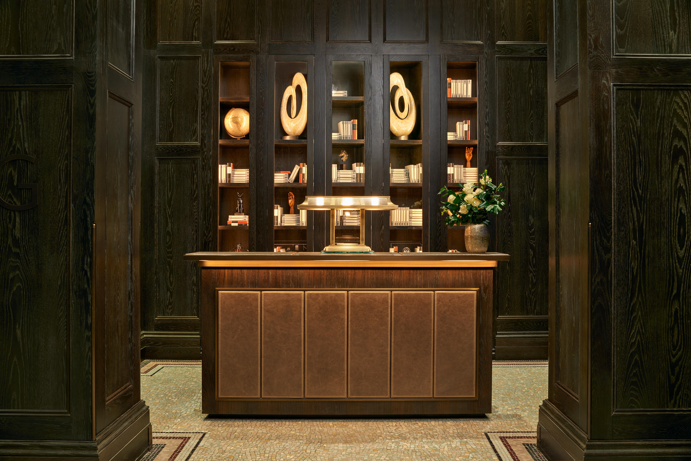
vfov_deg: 37.9
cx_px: 346
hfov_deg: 54.4
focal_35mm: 35
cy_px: 230
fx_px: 672
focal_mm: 35
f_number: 11
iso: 100
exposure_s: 3
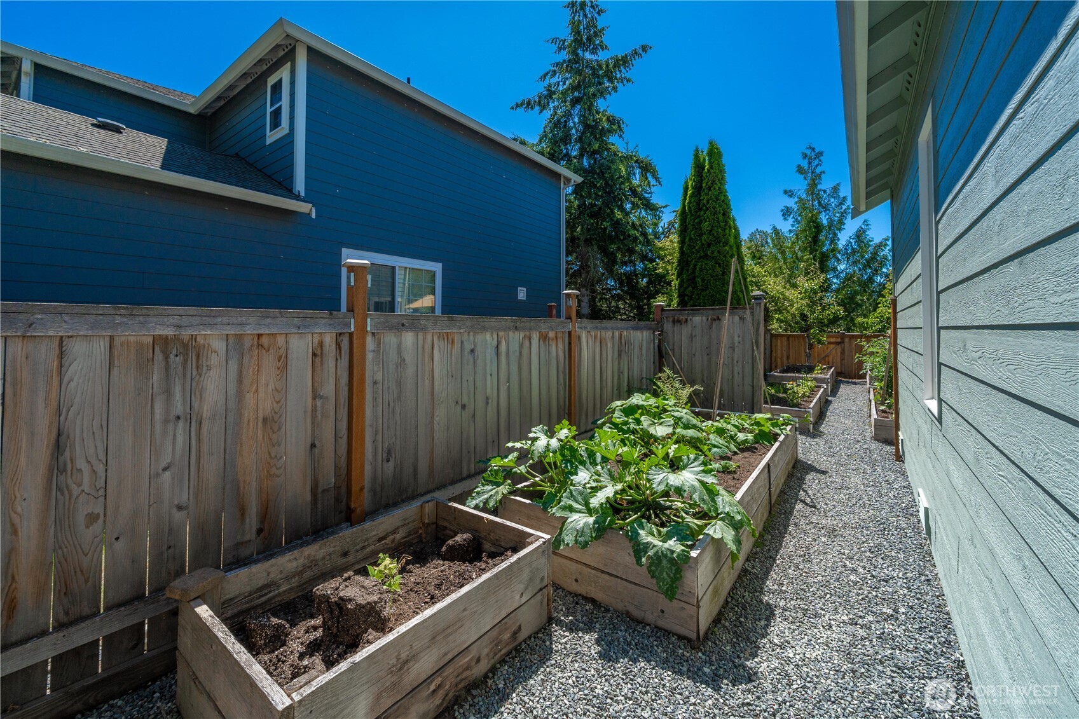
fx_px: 390
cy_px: 360
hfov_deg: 108.3
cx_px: 540
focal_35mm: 13
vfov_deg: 85.4
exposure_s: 1/640
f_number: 8
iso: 200
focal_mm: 13
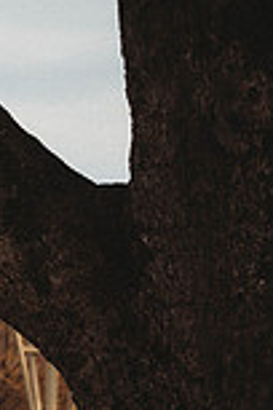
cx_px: -466
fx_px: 1251
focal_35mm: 110
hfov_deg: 10.1
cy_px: 425
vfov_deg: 18.1
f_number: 2.8
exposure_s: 1/500
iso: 100
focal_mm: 29
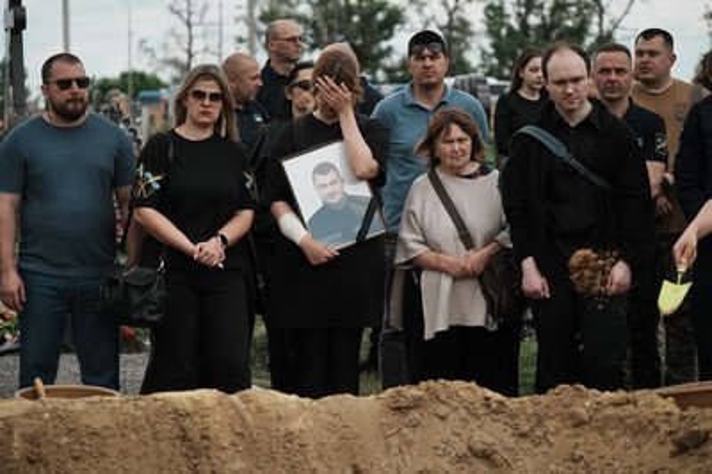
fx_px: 2668
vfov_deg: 10.1
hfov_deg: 15.2
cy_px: 237
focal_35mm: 135
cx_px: 356
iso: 400
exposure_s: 1/3200
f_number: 5
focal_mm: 135
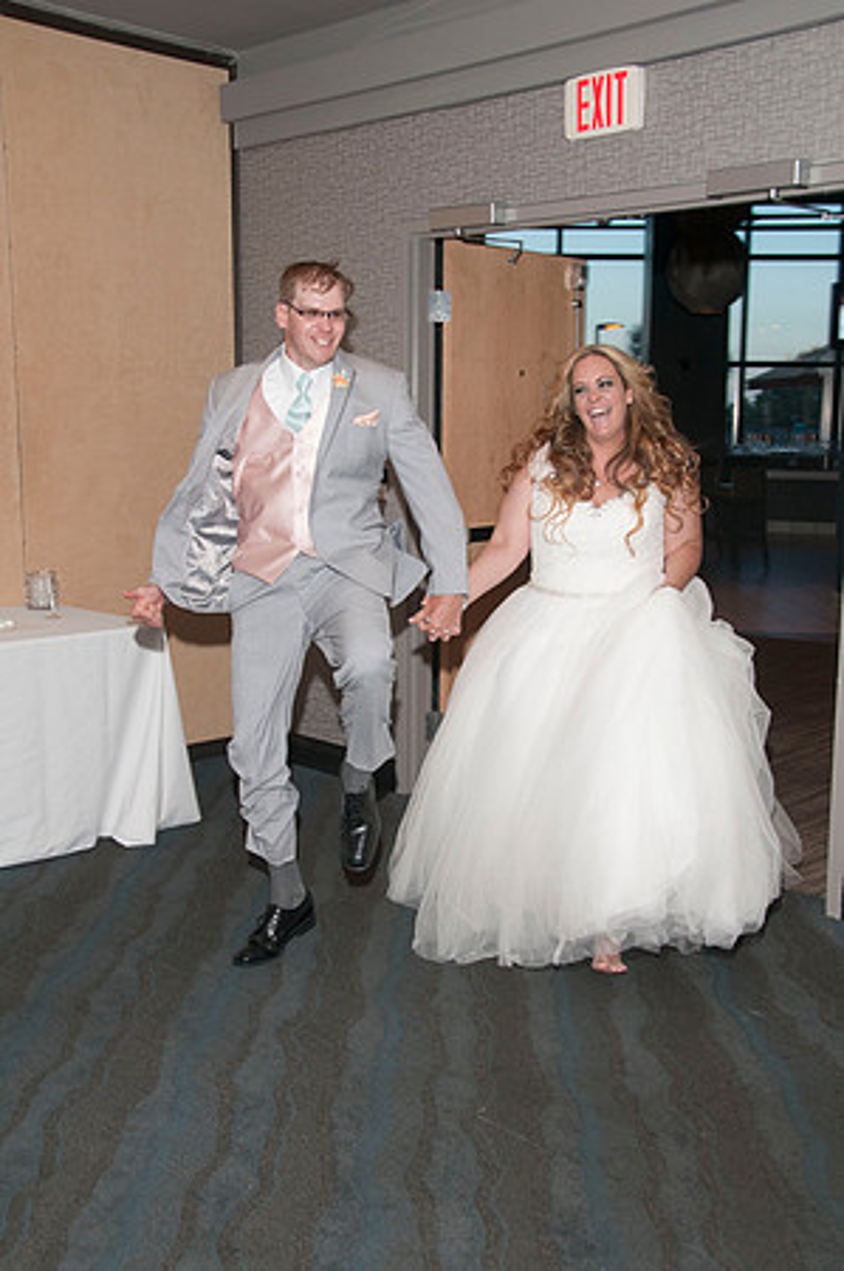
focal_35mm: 40
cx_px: 422
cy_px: 636
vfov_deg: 48.0
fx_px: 1427
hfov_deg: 32.9
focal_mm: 27
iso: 400
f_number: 5.6
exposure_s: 1/60
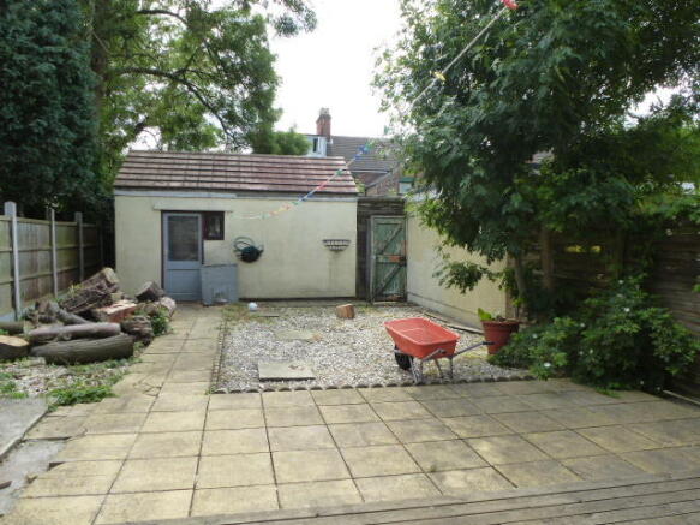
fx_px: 485
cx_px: 350
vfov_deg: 56.8
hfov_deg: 71.6
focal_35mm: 24
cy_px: 262
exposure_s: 1/200
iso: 160
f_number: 4
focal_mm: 4.3
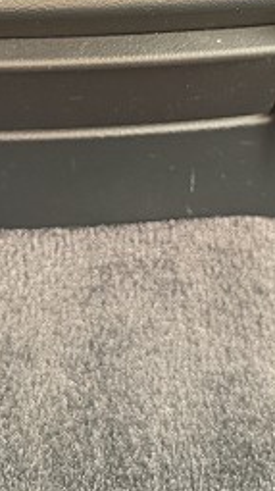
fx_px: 1065
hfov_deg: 14.7
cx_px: 106
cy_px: -62
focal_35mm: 82
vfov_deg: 24.1
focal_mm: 6.76
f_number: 1.78
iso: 320
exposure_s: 1/60
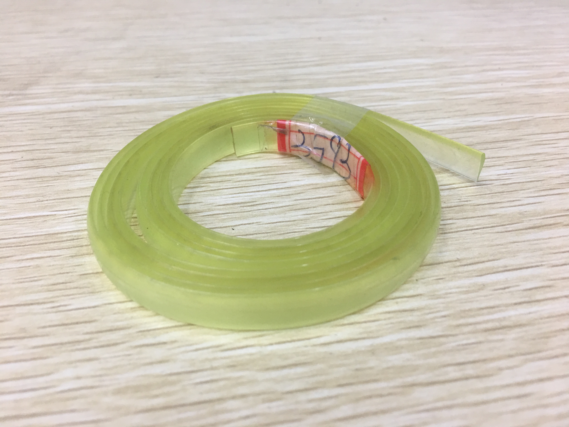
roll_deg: +1.1
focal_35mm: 29
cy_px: 214
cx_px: 284
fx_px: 477
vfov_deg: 48.2
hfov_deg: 61.7
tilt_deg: -37.9
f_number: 2.2
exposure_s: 1/33
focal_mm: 4.15
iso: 40
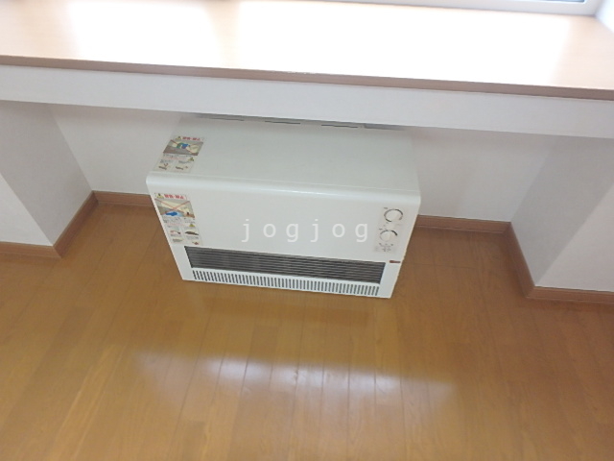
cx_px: 307
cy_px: 230
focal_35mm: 21
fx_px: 372
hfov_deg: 79.0
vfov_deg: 63.4
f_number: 3.5
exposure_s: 1/30
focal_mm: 3.7
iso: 320
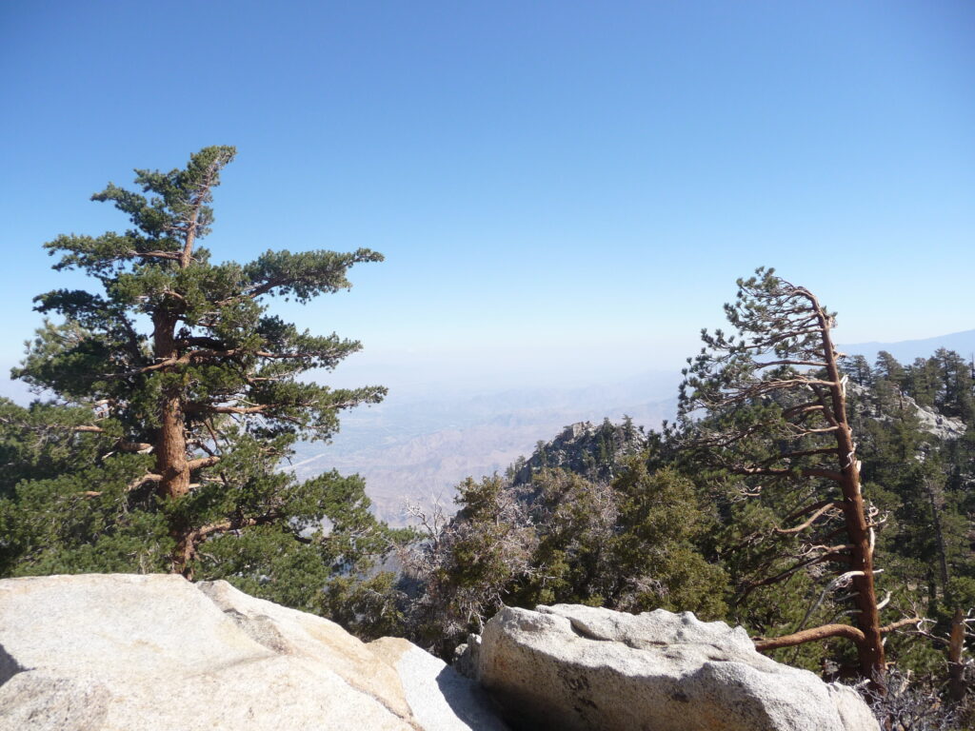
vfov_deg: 49.7
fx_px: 789
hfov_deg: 63.4
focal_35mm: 28
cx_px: 488
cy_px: 366
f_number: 3.3
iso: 100
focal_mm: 4.7
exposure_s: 1/800
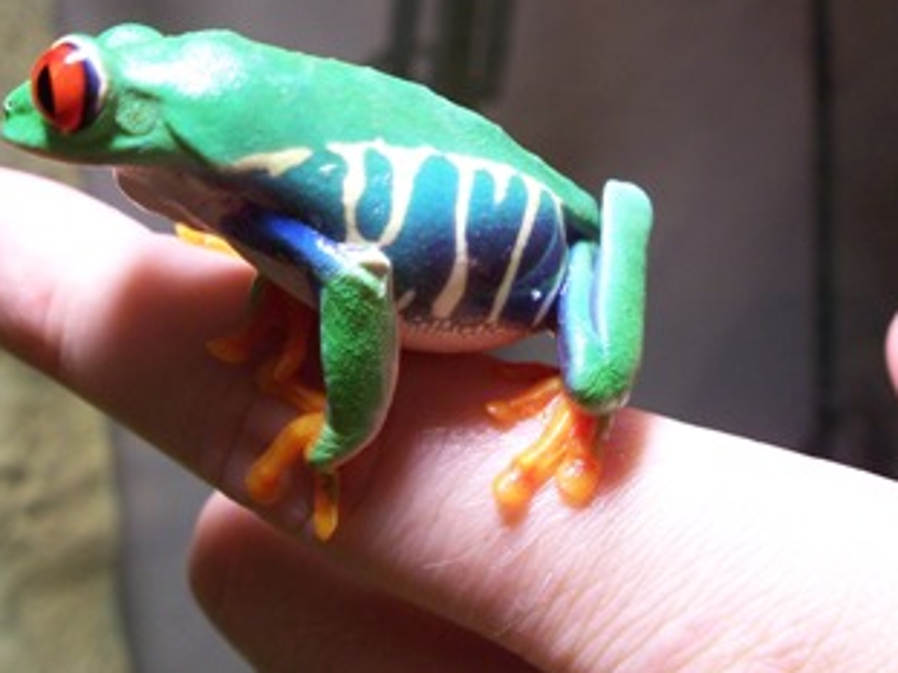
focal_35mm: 54
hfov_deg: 35.5
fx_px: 1400
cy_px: 263
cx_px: 367
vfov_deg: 26.9
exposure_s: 1/20
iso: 140
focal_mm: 7.2
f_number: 2.8
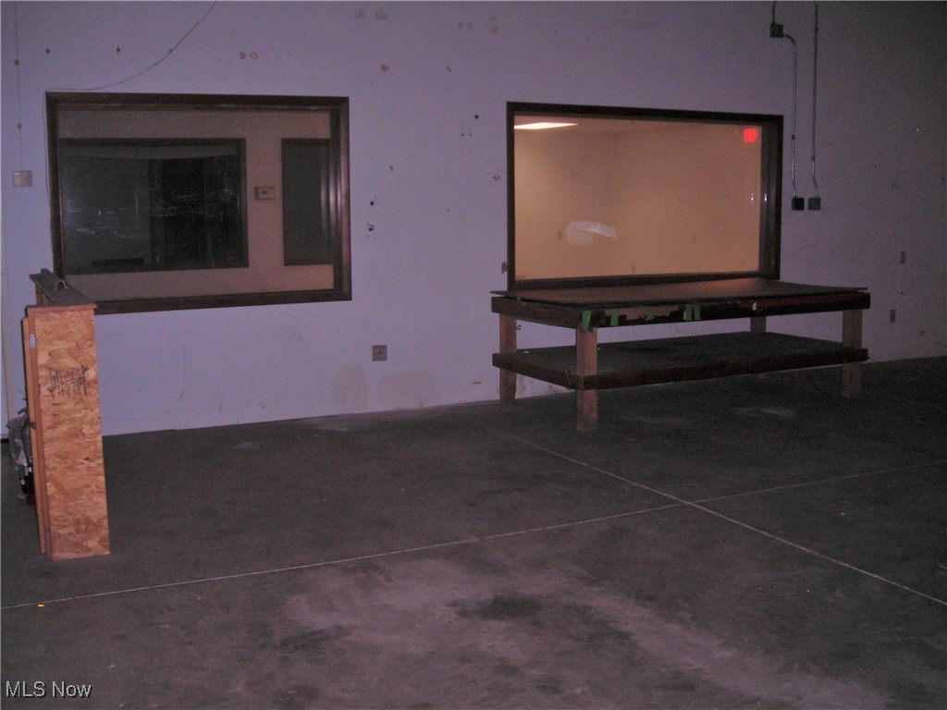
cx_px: 474
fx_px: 1040
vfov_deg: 37.7
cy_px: 355
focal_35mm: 38
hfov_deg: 49.0
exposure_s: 1/60.1
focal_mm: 6.3
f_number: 3.2
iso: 200
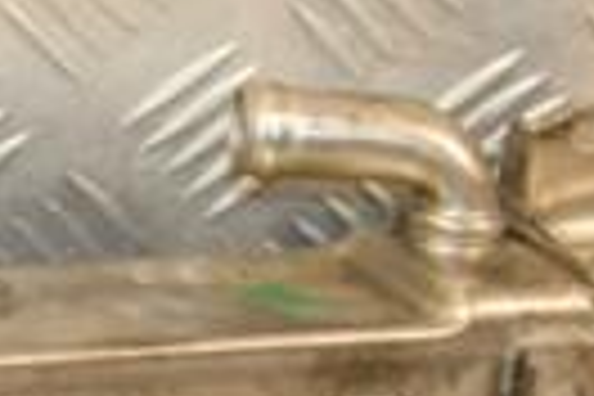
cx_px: -238
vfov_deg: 5.0
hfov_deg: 7.4
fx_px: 4504
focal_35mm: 273
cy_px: 320
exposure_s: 1/200
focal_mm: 40
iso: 800
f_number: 6.3
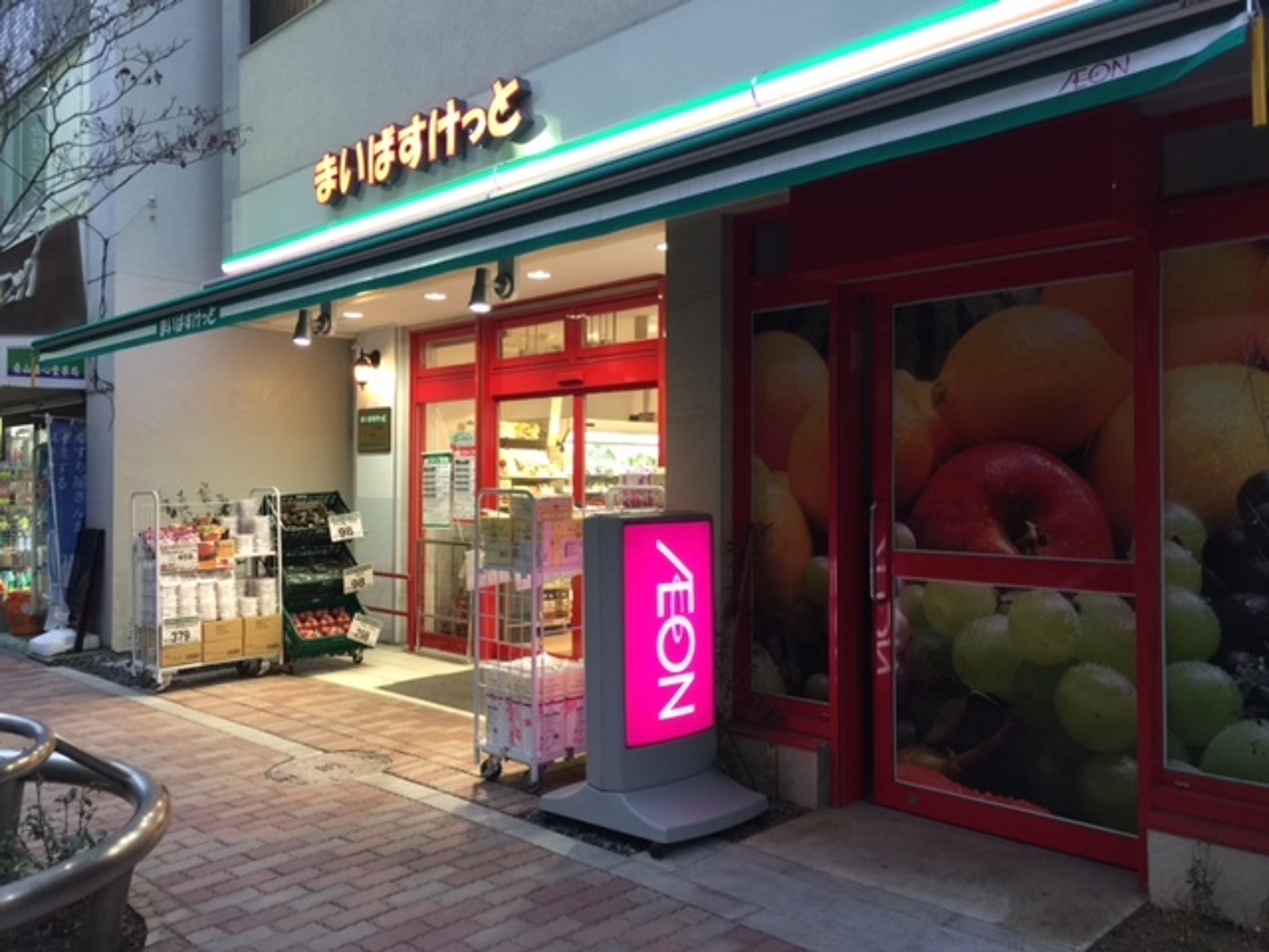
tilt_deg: +1.7
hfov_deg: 61.7
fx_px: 1063
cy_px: 476
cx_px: 634
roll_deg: -0.7
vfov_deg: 48.2
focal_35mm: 29
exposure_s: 1/15
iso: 50
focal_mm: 4.15
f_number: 2.2
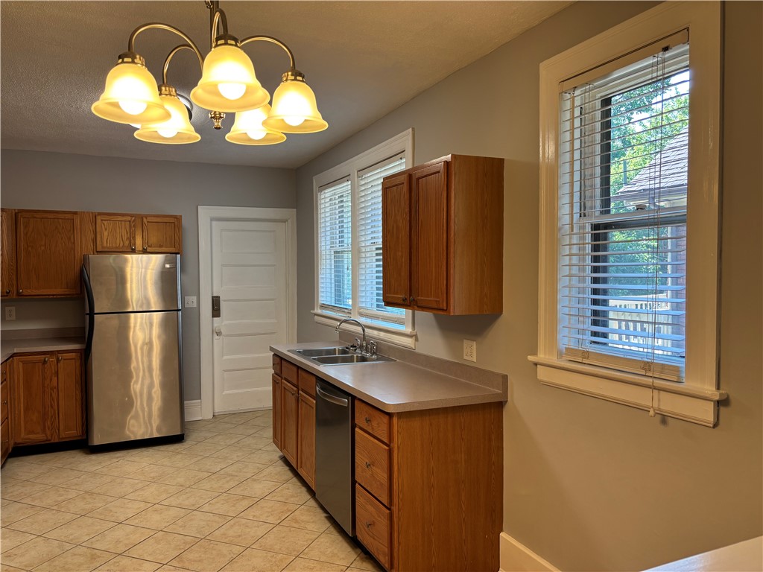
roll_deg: -0.1
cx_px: 382
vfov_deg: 53.1
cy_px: 286
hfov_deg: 67.3
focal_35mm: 26
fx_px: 573
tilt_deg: -1.1
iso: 80
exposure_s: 1/120
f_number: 1.6
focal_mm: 5.96
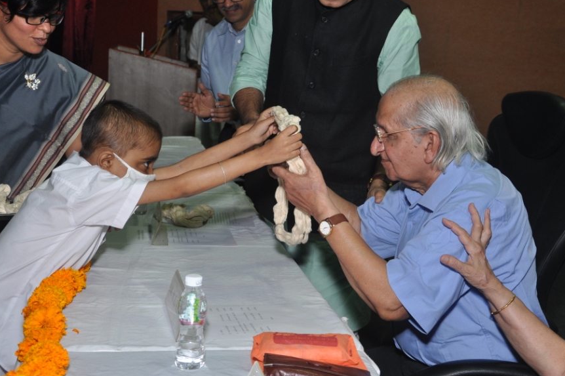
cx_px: 285
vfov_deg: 23.7
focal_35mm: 57
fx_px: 894
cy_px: 162
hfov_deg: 35.1
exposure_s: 1/125
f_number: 5.6
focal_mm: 32
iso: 400
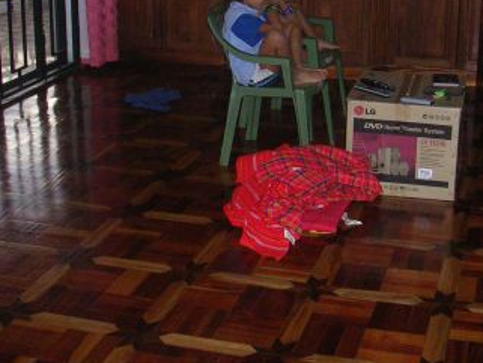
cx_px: 344
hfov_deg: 30.3
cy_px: 74
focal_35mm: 63
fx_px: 879
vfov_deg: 23.0
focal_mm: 5.8
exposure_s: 1/60.1
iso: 200
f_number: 2.8
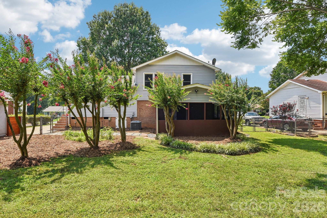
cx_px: 164
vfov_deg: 64.5
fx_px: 173
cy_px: 109
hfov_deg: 86.9
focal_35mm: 19
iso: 200
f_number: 11
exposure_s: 1/200
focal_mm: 19
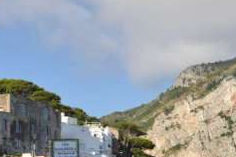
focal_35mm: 81
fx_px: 531
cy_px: 159
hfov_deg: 20.7
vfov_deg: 16.5
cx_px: 371
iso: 125
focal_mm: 24
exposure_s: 1/160
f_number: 6.3
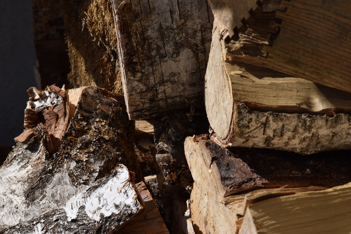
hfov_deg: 11.2
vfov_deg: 7.5
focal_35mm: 183
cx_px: 176
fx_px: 1784
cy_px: 117
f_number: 14
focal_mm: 122
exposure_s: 1/160
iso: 100
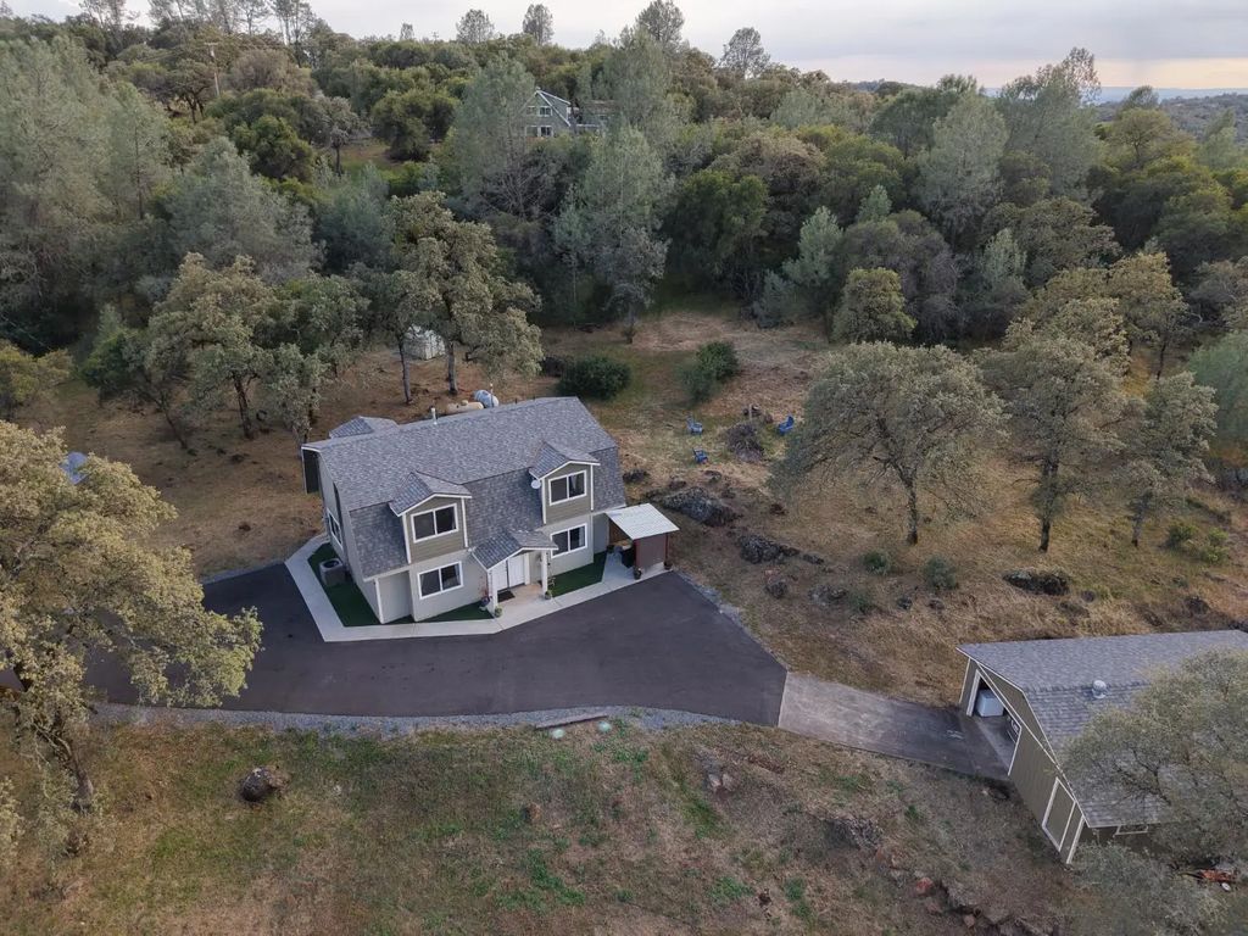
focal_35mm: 24
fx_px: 865
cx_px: 624
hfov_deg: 71.6
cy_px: 468
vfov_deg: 56.8
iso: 350
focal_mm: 8.67
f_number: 1.8
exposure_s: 1/40
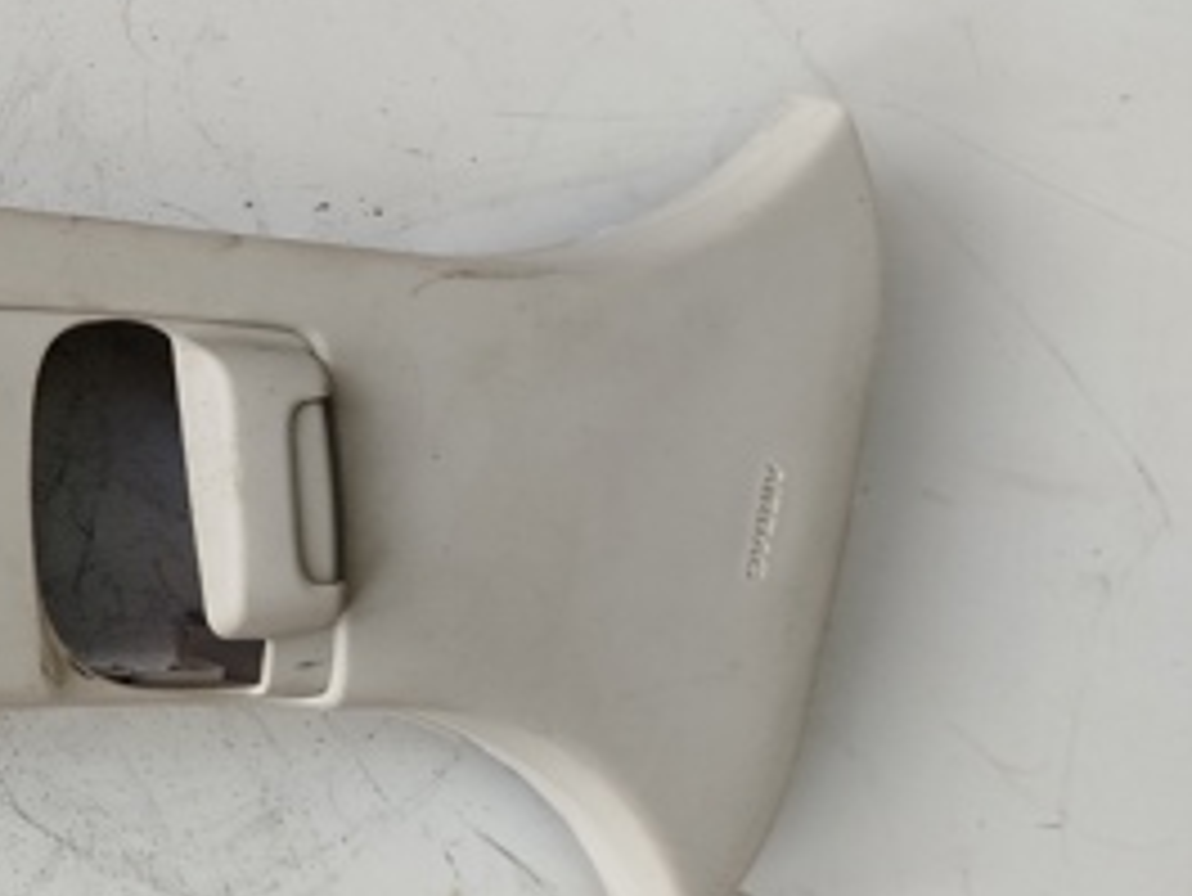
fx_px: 1998
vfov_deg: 25.2
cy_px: 365
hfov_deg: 28.9
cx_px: -229
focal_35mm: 58
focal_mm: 5.31
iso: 50
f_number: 1.7
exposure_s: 1/50
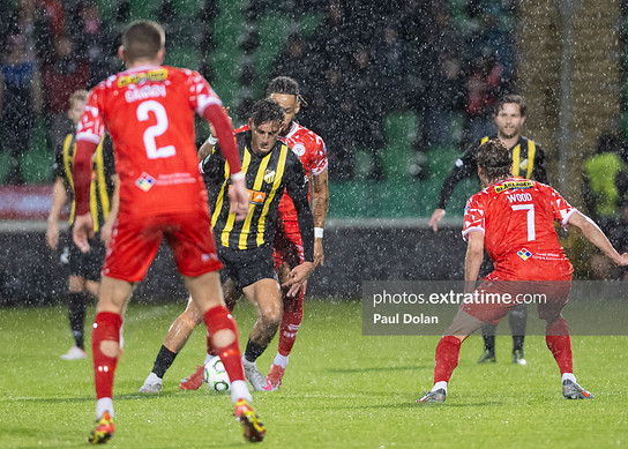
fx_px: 11187
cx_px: 261
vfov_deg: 2.3
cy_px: 228
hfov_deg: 3.2
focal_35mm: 627
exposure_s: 1/1000
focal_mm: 300
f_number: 2.8
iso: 2000
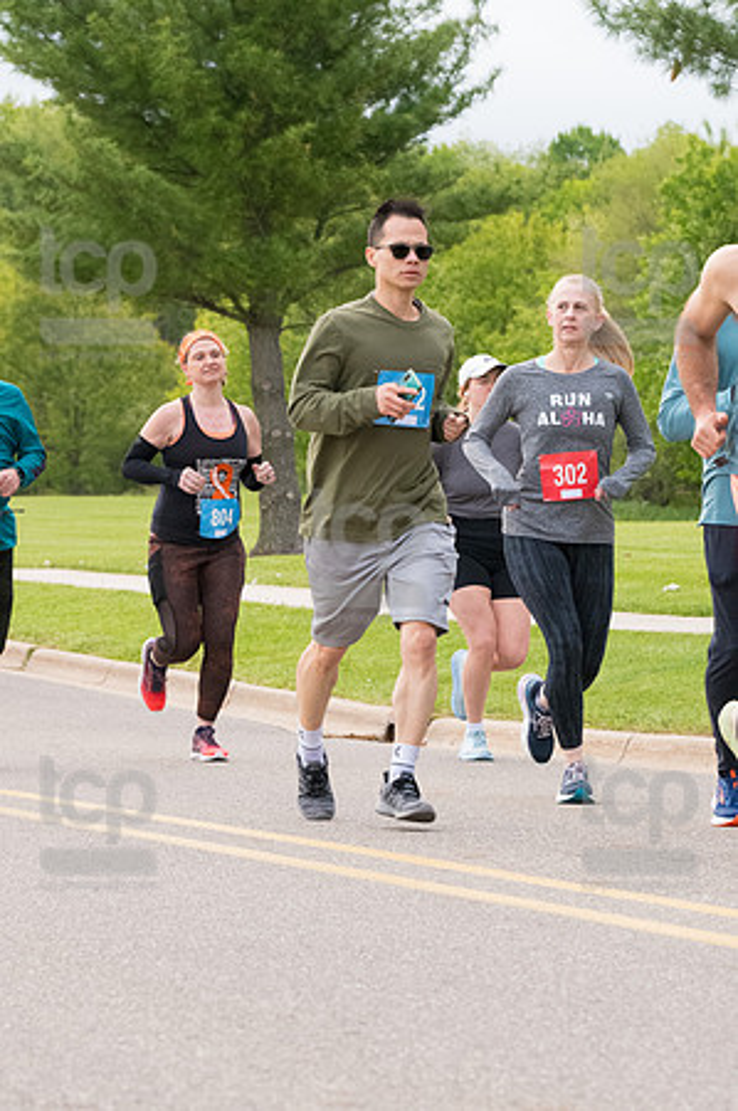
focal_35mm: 174
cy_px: 556
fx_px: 5362
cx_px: 369
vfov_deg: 11.8
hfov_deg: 7.9
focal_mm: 116
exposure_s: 1/1600
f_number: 7.1
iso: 4000
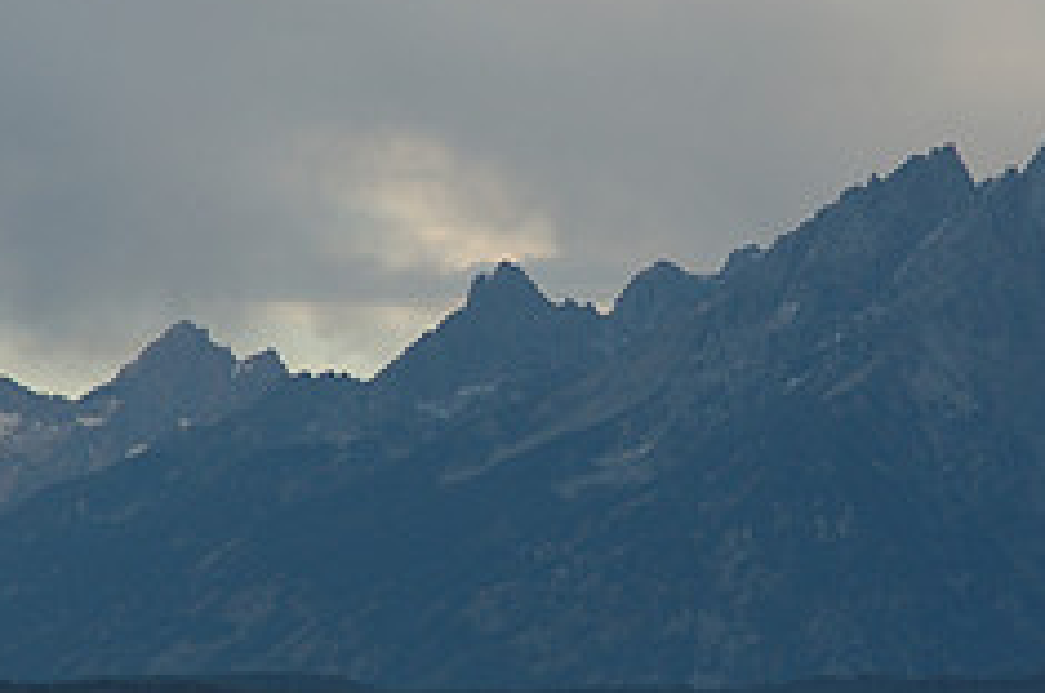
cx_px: 667
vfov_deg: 5.3
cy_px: 364
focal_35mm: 259
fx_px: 7508
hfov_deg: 8.0
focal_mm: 70
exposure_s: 1/160
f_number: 6.3
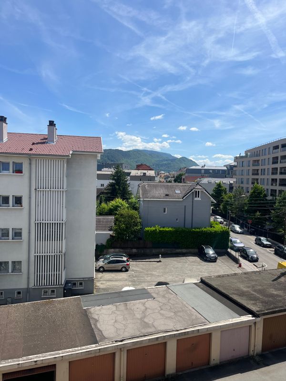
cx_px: 143
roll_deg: -2.0
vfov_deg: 67.3
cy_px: 190
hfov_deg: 53.1
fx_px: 286
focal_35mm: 26
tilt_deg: -3.0
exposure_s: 1/4484
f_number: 1.6
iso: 50
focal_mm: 5.1
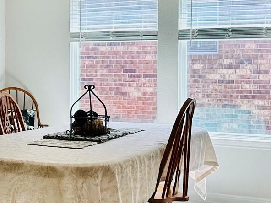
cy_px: 69
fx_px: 650
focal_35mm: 83
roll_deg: +0.0
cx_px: -54
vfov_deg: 17.7
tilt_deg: -1.0
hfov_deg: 21.8
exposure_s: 1/273
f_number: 1.78
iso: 80
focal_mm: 6.86
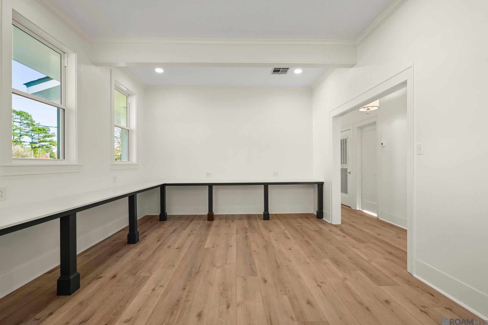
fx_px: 223
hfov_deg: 95.0
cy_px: 162
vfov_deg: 72.0
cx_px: 244
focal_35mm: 16
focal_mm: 16.5
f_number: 10
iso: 200
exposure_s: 1/5
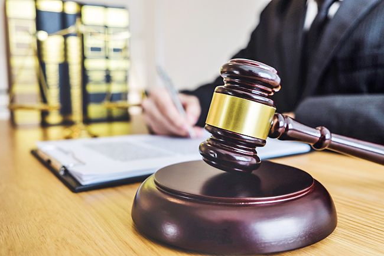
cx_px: 192
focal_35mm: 33
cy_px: 128
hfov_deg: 57.2
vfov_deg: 39.9
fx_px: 352
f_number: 3.6
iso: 400
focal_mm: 22.3
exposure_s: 1/100
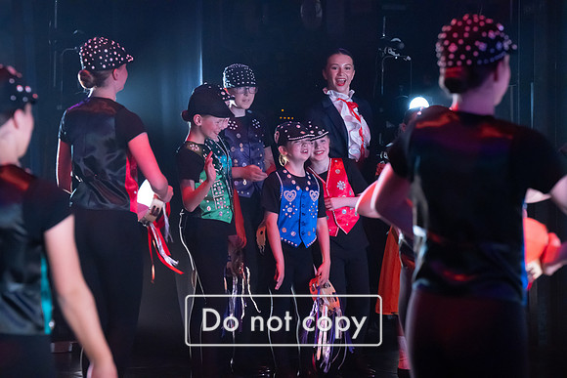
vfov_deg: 8.2
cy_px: 189
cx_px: 284
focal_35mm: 167
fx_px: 2631
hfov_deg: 12.3
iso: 4000
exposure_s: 1/250
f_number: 7.1
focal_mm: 167
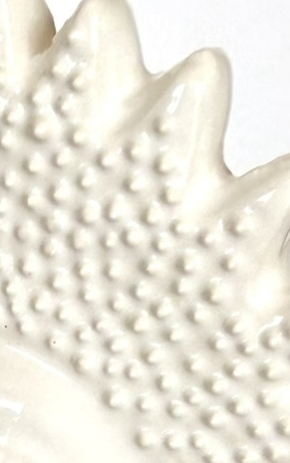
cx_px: -218
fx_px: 1415
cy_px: 743
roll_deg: +4.6
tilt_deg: -35.7
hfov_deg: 11.0
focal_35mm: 112
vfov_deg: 16.5
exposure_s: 1/219
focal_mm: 2.22
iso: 40
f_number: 2.2
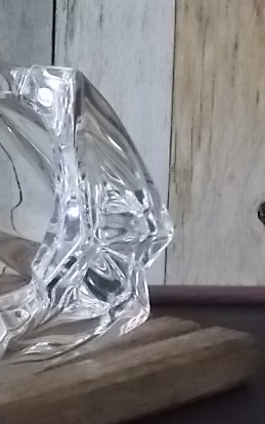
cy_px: 218
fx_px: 1628
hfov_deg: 9.2
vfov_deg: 14.8
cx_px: -17
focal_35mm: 141
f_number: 6.3
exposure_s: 1/40
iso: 800
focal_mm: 15.4
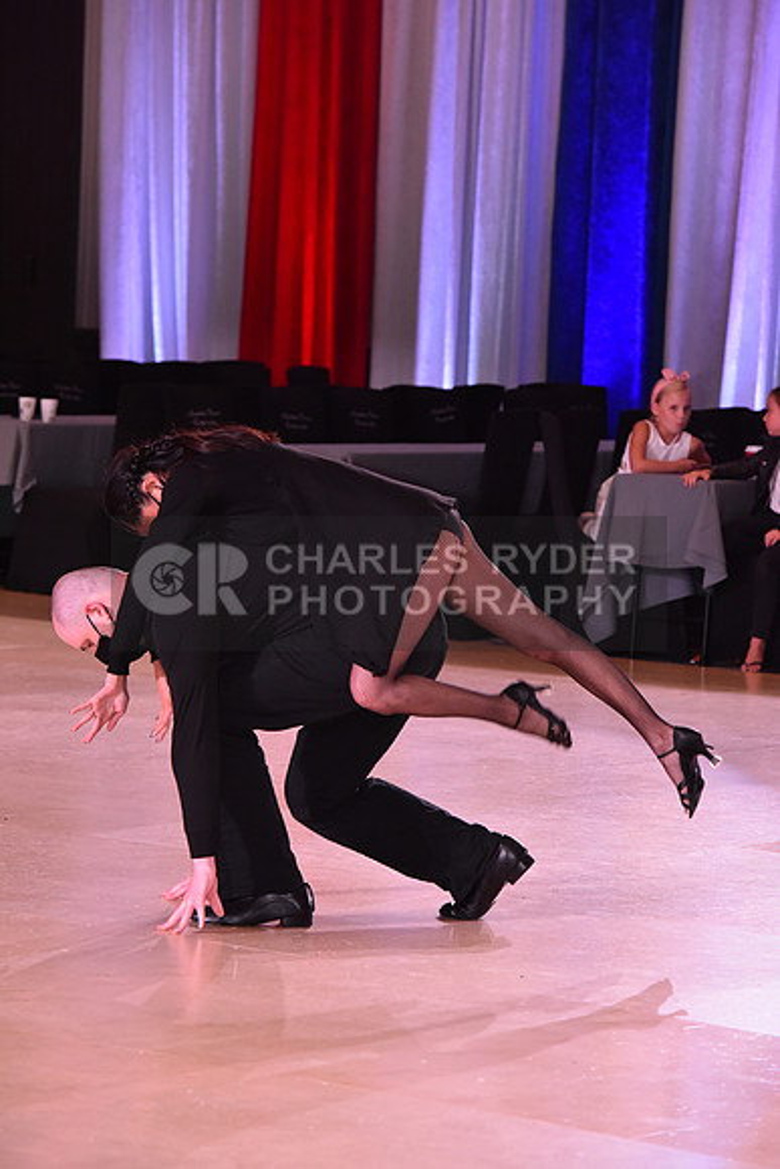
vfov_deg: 13.7
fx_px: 4872
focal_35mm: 150
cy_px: 584
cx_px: 390
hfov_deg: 9.2
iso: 2500
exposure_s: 1/250
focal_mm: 150
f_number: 6.3
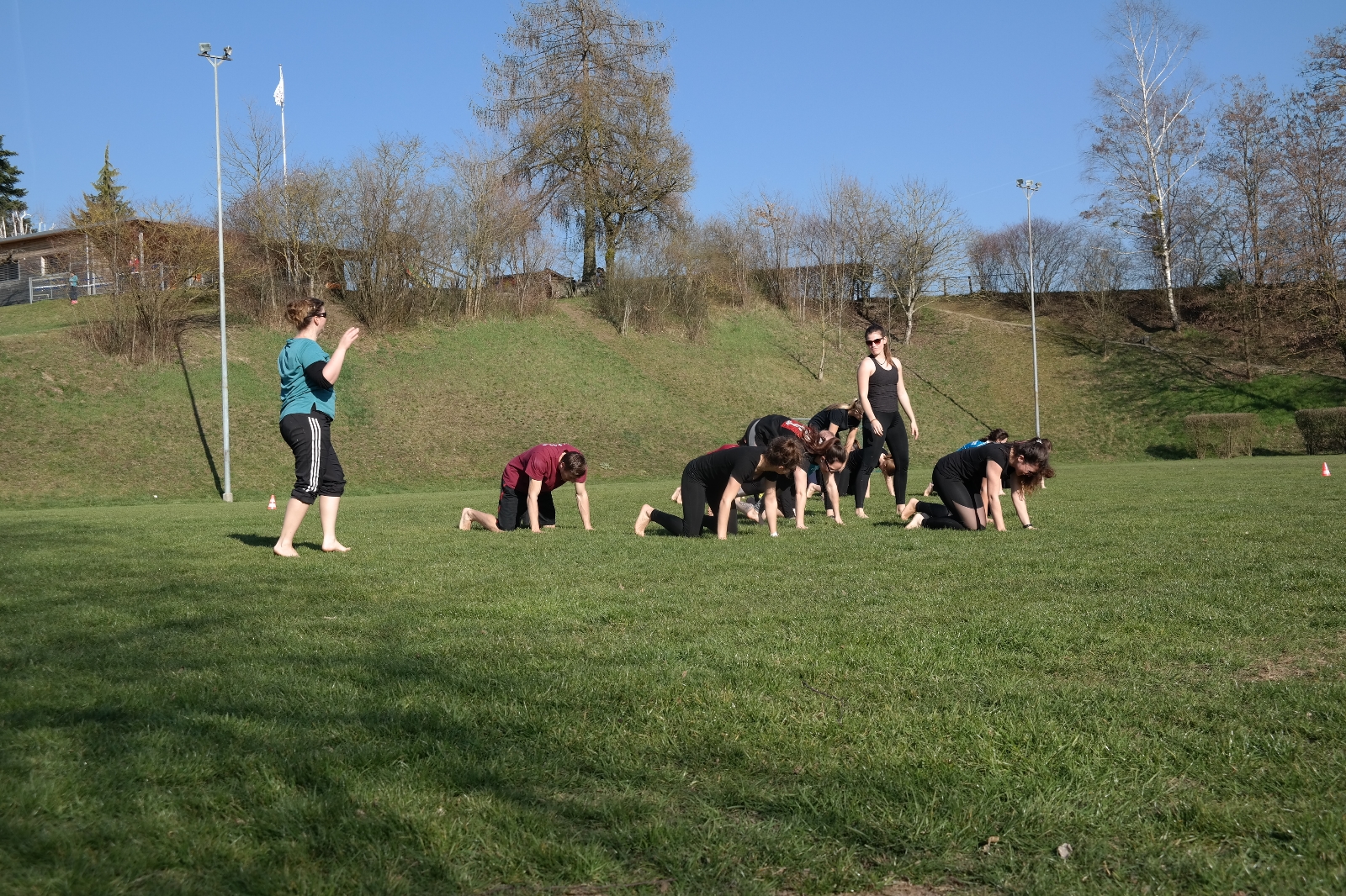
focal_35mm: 41
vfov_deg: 32.6
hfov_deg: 47.4
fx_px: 1533
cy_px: 448
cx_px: 673
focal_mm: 27
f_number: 6.3
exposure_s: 1/320
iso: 100
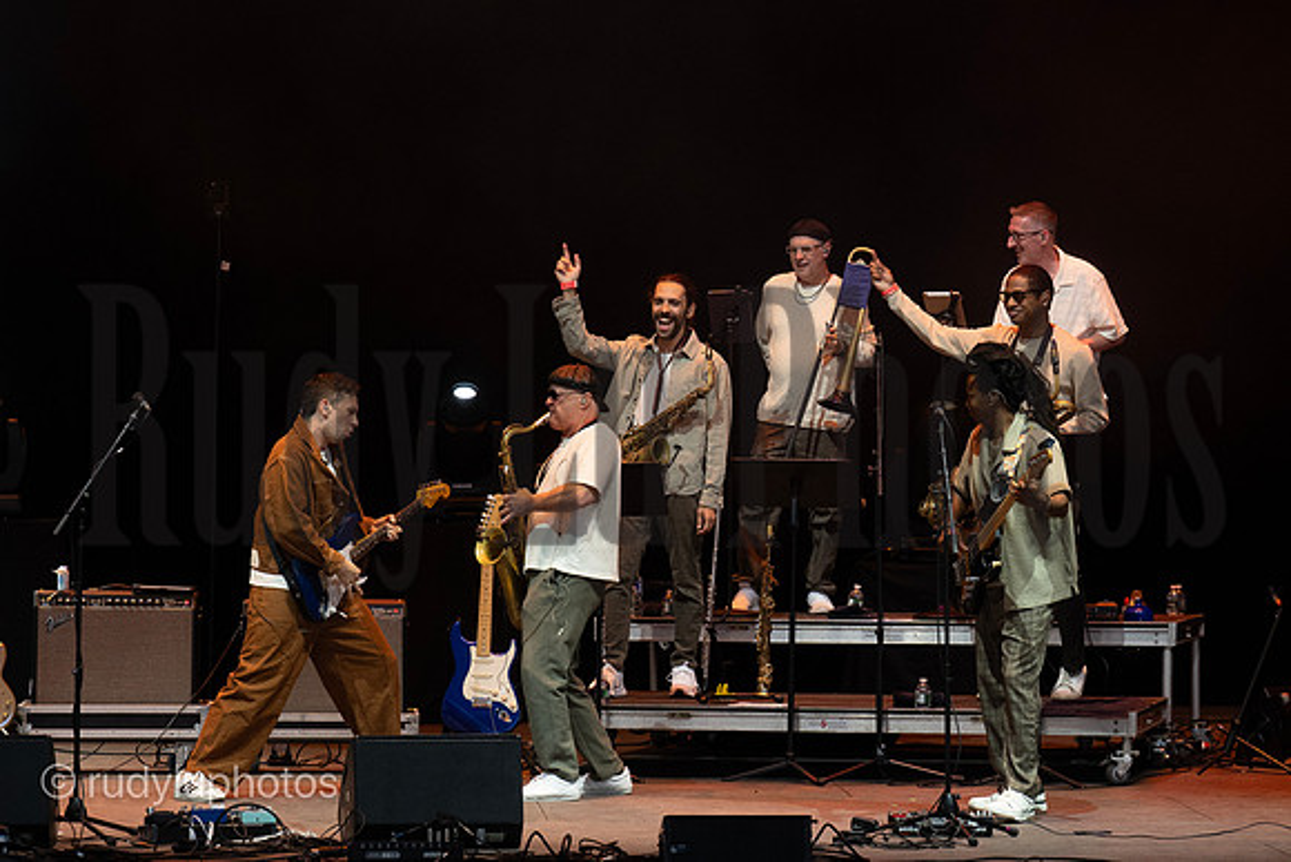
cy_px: 431
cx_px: 646
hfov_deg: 11.4
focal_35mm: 180
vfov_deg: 7.6
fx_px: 6456
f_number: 8
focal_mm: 120
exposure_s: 1/320
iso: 2500
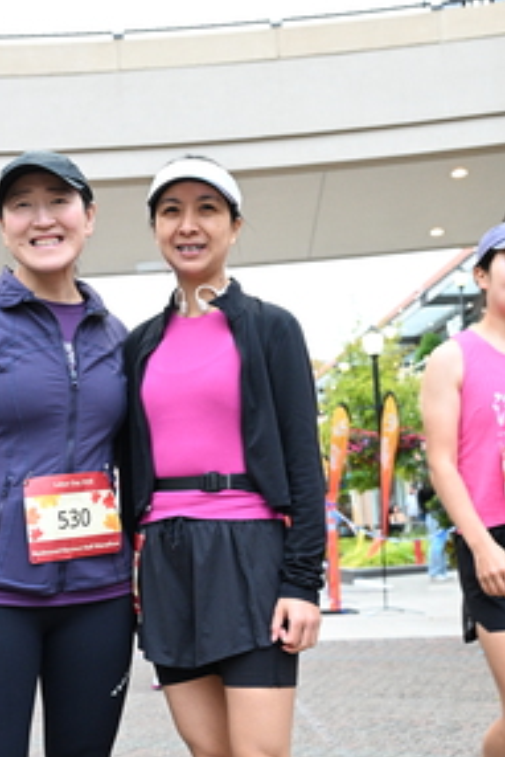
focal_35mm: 53
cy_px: 468
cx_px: 202
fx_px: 1113
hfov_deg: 25.5
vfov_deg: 37.3
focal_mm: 27.5
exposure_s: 1/200
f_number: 4
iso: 2000
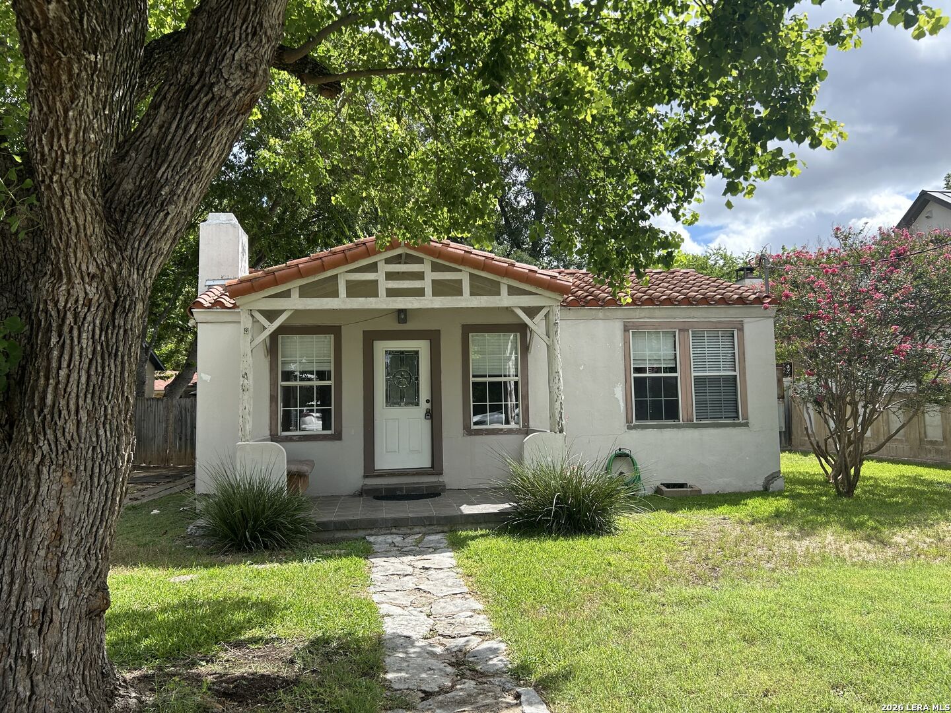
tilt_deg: +2.8
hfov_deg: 67.3
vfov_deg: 53.1
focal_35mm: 26
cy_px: 356
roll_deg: +2.0
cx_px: 476
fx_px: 714
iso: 50
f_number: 1.5
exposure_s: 1/1808
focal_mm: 5.7
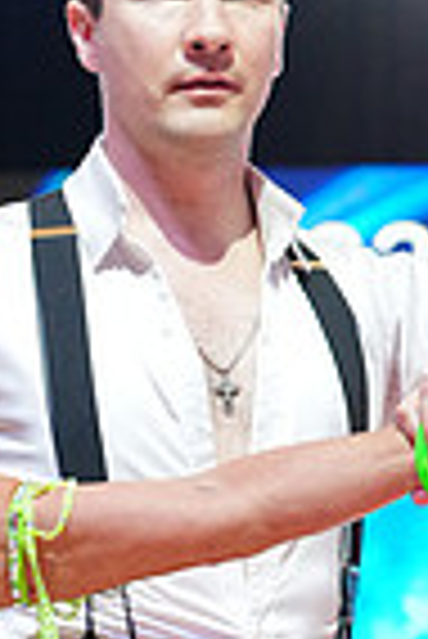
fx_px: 5070
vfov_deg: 7.1
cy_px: 909
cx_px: 43
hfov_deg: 4.8
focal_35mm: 285
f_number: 4
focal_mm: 70
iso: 2500
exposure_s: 1/250
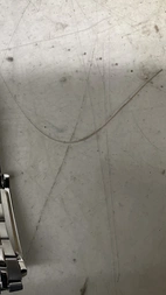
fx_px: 392
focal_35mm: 50
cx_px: -67
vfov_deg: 41.3
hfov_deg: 21.0
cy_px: 154
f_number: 1.8
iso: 50
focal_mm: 3
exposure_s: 1/120
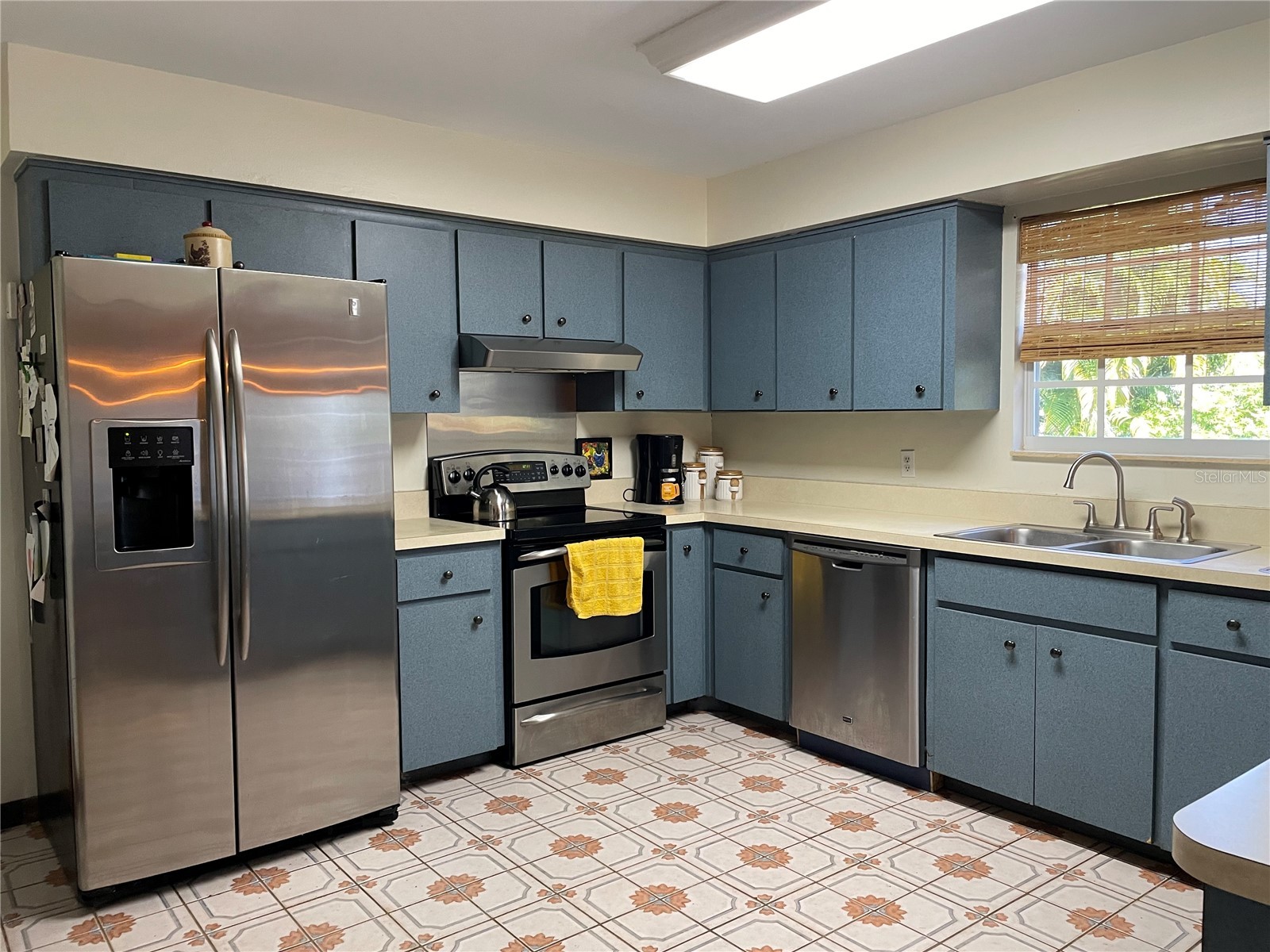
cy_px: 476
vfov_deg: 53.1
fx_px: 954
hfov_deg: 67.3
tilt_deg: -3.1
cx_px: 635
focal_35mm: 26
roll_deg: +0.7
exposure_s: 1/60
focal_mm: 4.2
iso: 125
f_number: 1.6
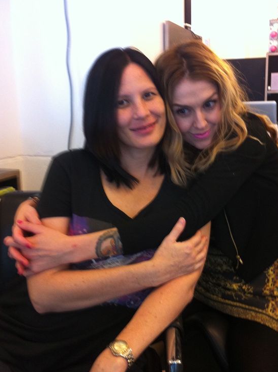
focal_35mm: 41
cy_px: 174
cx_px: 162
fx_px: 441
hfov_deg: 34.9
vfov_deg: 45.8
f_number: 2.8
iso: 160
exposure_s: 1/15
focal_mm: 3.85
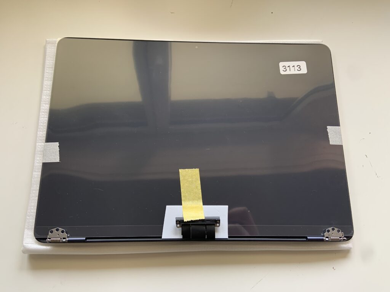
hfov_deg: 67.3
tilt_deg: -77.1
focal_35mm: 26
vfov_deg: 53.1
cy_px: 146
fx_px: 293
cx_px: 195
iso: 64
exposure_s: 1/121
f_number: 1.8
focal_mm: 4.25
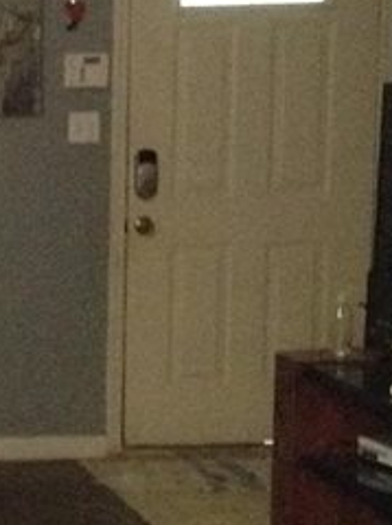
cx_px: -349
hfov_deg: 10.4
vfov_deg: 14.9
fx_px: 2000
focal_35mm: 132
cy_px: 353
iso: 500
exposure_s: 1/15
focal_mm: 3.3
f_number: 2.4
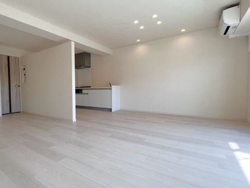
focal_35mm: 17
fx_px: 123
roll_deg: +2.3
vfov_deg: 74.8
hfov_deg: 89.3
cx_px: 95
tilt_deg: -2.7
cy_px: 95
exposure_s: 1/179
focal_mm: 1.57
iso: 32
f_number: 1.8
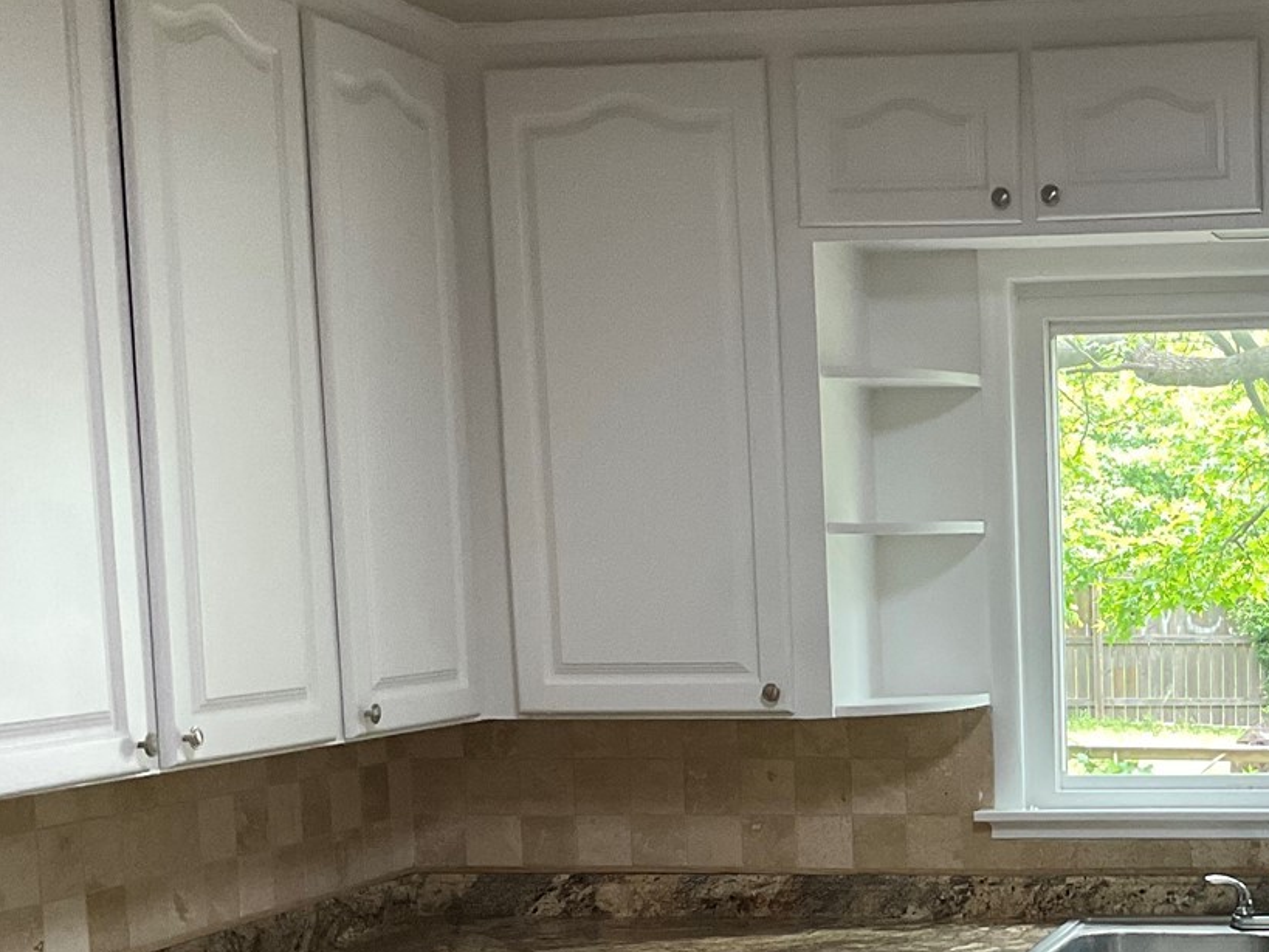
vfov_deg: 21.2
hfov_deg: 27.0
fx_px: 2492
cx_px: 1263
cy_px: 812
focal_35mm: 68
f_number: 1.8
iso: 100
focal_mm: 3
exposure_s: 1/60
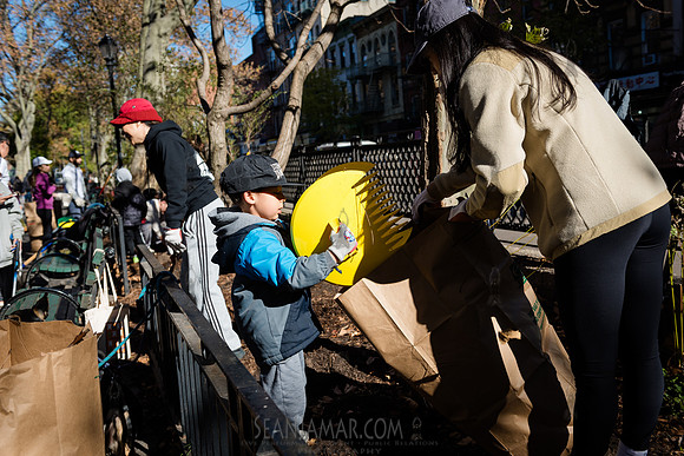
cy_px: 228
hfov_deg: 54.4
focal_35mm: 35
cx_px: 342
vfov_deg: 37.9
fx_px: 665
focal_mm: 35
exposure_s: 1/500
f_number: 4
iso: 100
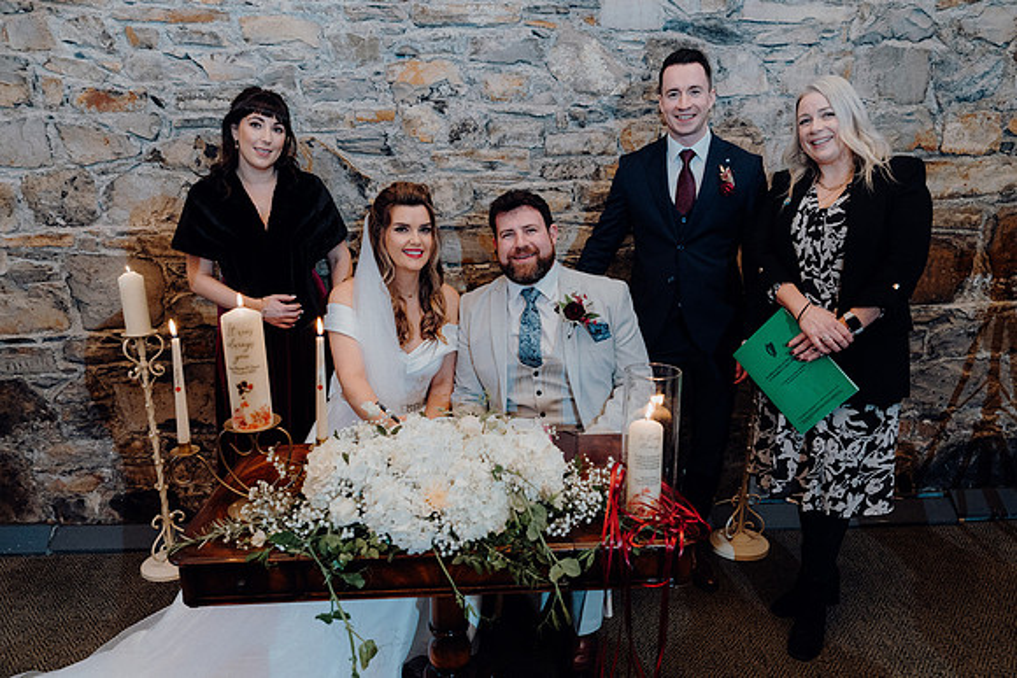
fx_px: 748
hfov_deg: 68.4
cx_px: 508
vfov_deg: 48.8
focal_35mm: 26
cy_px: 339
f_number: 3.5
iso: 2500
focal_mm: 26
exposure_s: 1/200
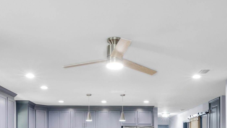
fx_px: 267
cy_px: 139
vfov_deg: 25.0
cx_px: 119
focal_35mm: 44
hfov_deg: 46.0
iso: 400
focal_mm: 15.5
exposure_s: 1/1.25
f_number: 14
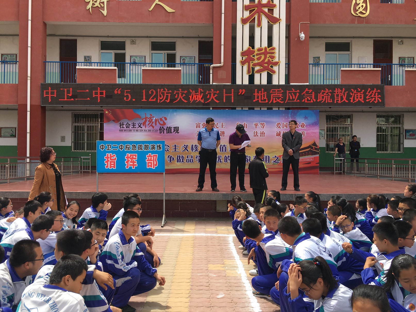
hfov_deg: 61.7
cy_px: 156
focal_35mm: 29
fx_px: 349
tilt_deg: +0.9
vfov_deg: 48.2
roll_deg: -0.8
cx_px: 208
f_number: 2.2
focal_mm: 4.15
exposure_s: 1/785
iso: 25
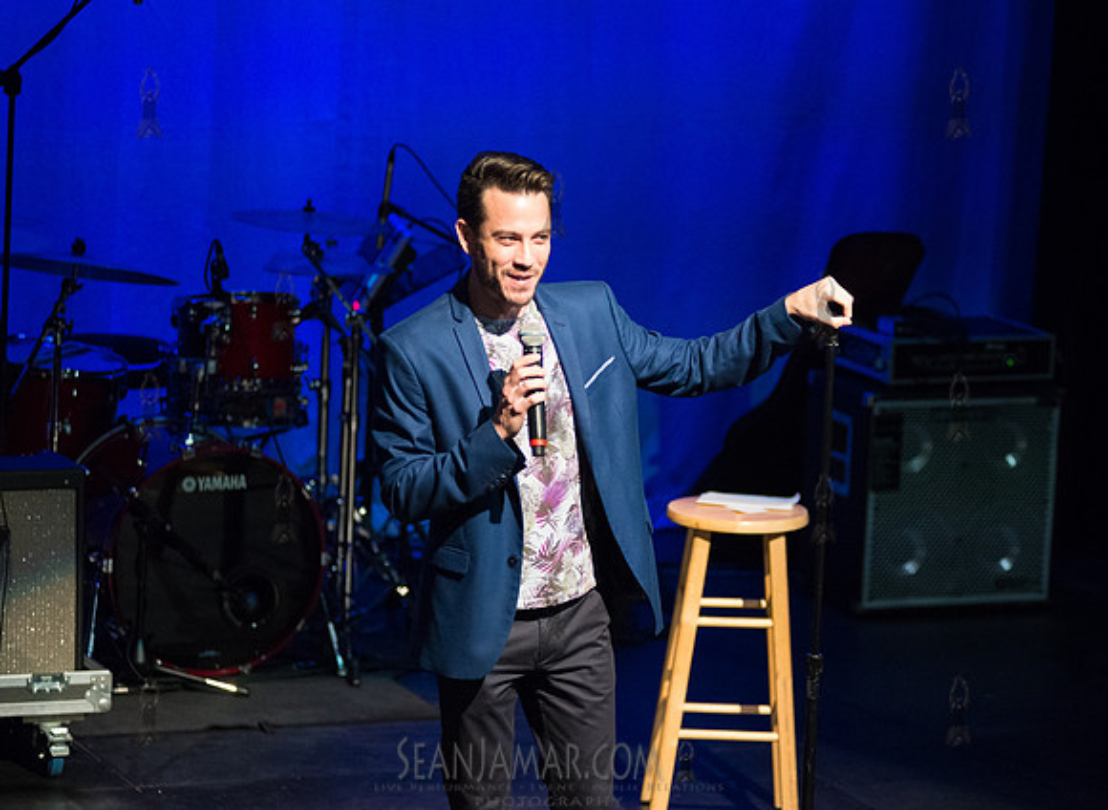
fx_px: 4750
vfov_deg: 9.7
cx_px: 569
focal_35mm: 150
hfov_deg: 13.3
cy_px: 353
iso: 4000
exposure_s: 1/500
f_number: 2.8
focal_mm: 125
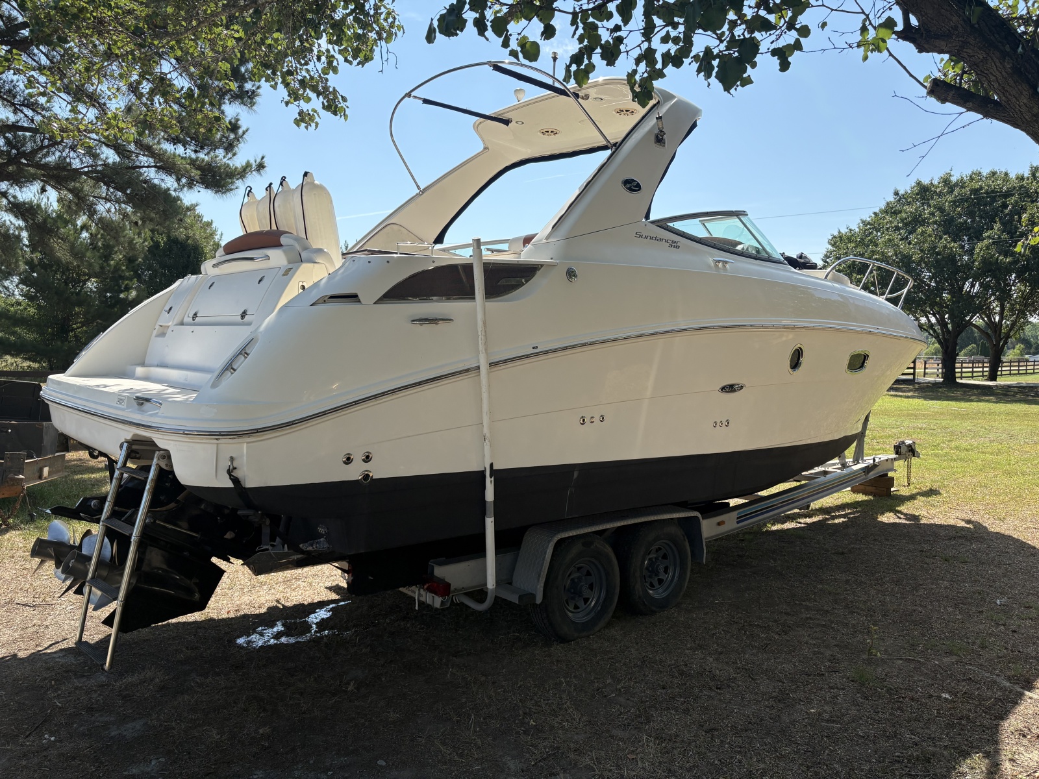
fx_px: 780
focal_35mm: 26
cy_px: 390
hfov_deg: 67.3
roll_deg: -0.1
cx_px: 520
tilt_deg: -2.8
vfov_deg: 53.1
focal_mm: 5.96
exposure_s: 1/2451
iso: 50
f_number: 1.6
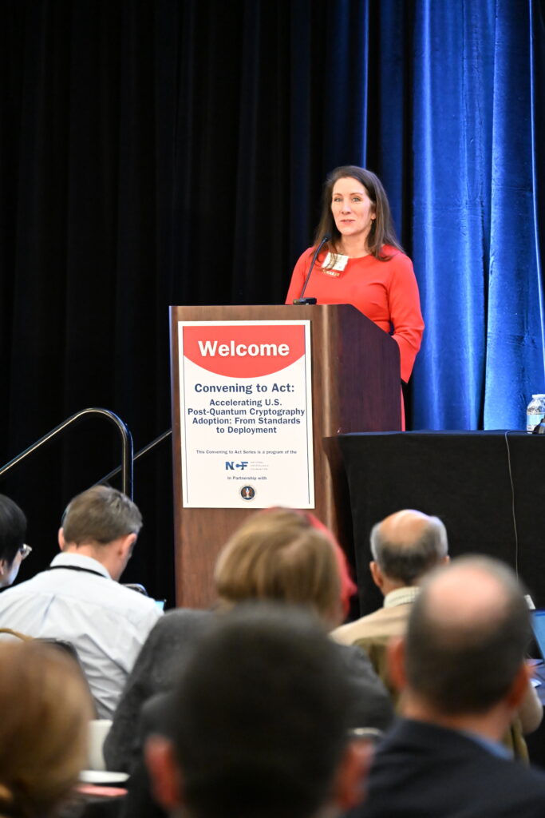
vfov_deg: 10.3
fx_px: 4540
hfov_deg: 6.9
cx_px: 272
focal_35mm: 200
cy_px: 409
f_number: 6.3
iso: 12800
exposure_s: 1/125
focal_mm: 200
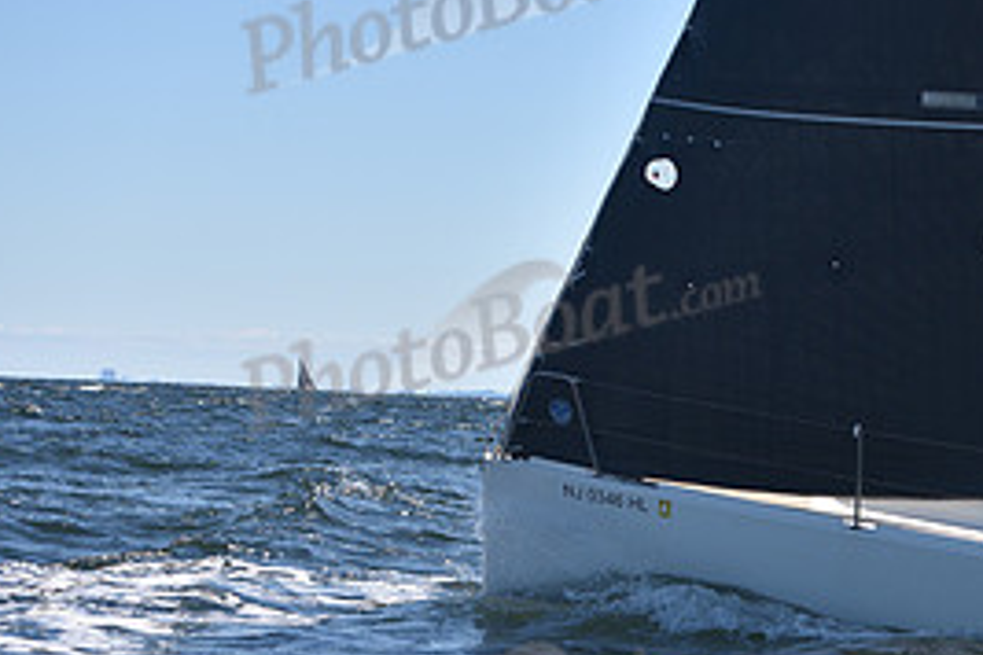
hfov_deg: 13.3
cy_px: 477
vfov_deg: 9.0
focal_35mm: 152
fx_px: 4150
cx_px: 954
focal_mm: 70
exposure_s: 1/1000
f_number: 4
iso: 200
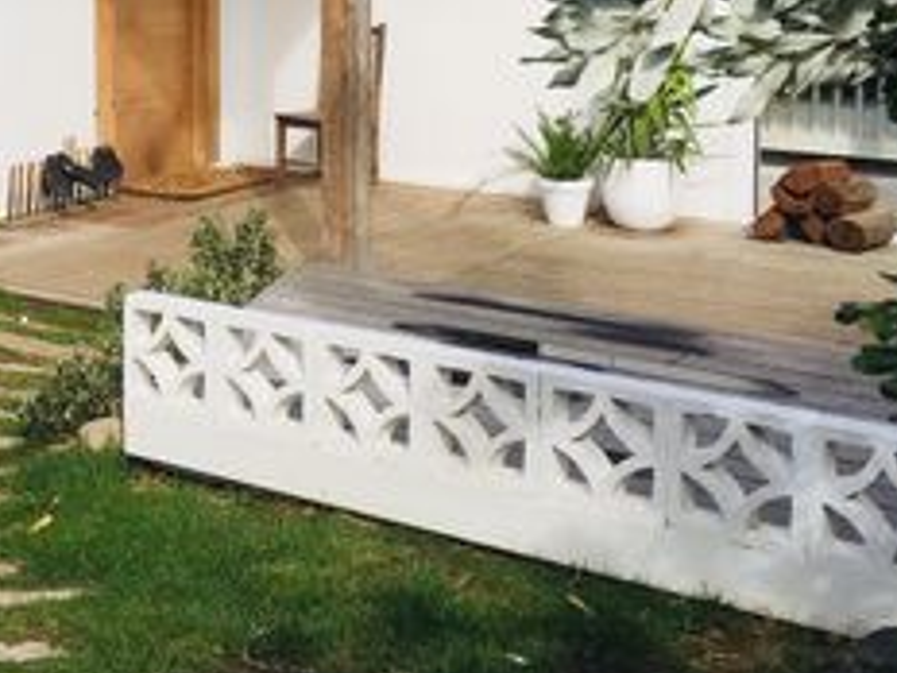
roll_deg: +1.1
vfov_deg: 19.1
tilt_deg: -4.9
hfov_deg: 24.5
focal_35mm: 75
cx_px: -50
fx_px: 1943
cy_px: -4
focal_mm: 4.15
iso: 25
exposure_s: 1/1972
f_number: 2.2
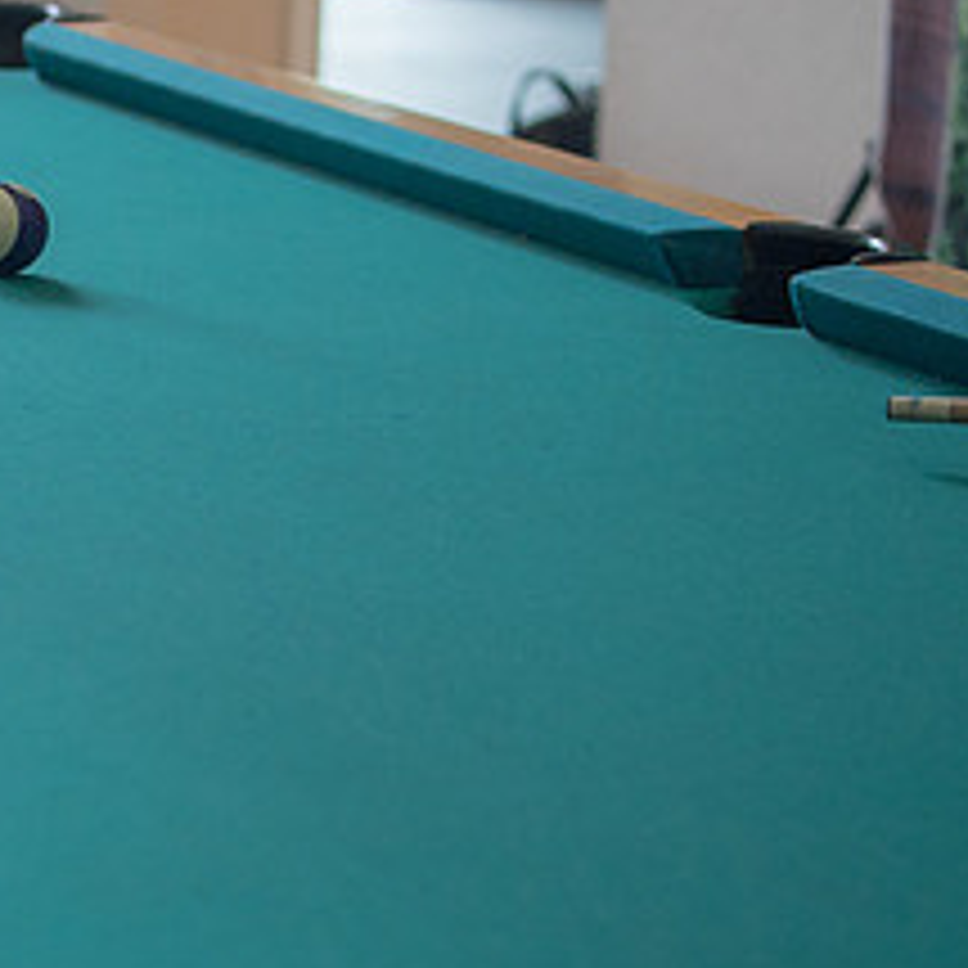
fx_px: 3765
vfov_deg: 14.6
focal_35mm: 119
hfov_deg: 14.4
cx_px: -41
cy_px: 525
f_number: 2.5
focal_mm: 35
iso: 400
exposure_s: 1/100
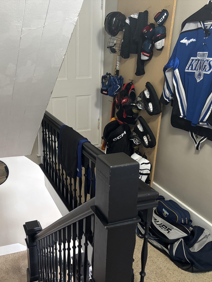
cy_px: 141
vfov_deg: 52.6
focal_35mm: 35
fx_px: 286
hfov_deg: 40.1
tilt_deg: -17.3
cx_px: 68
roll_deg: +0.6
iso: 400
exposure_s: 1/60
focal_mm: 5.96
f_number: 1.6
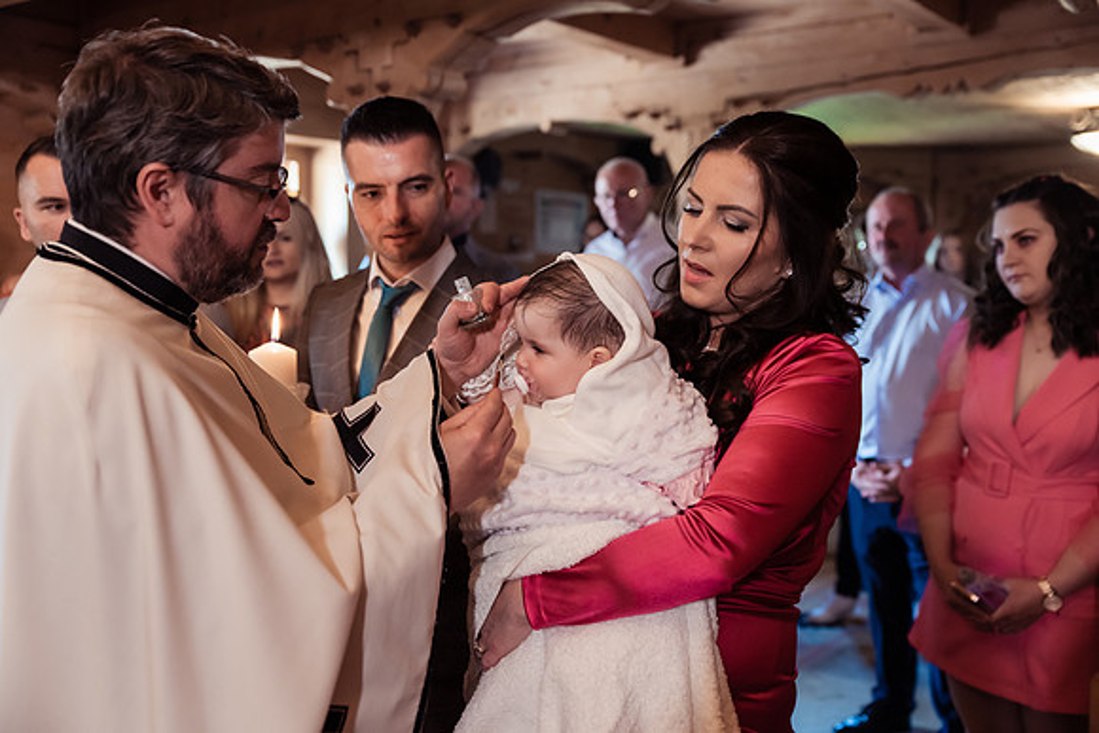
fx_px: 1099
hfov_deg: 53.1
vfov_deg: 36.9
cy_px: 366
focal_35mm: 36
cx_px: 550
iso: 1600
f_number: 2.8
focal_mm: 36
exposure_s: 1/125
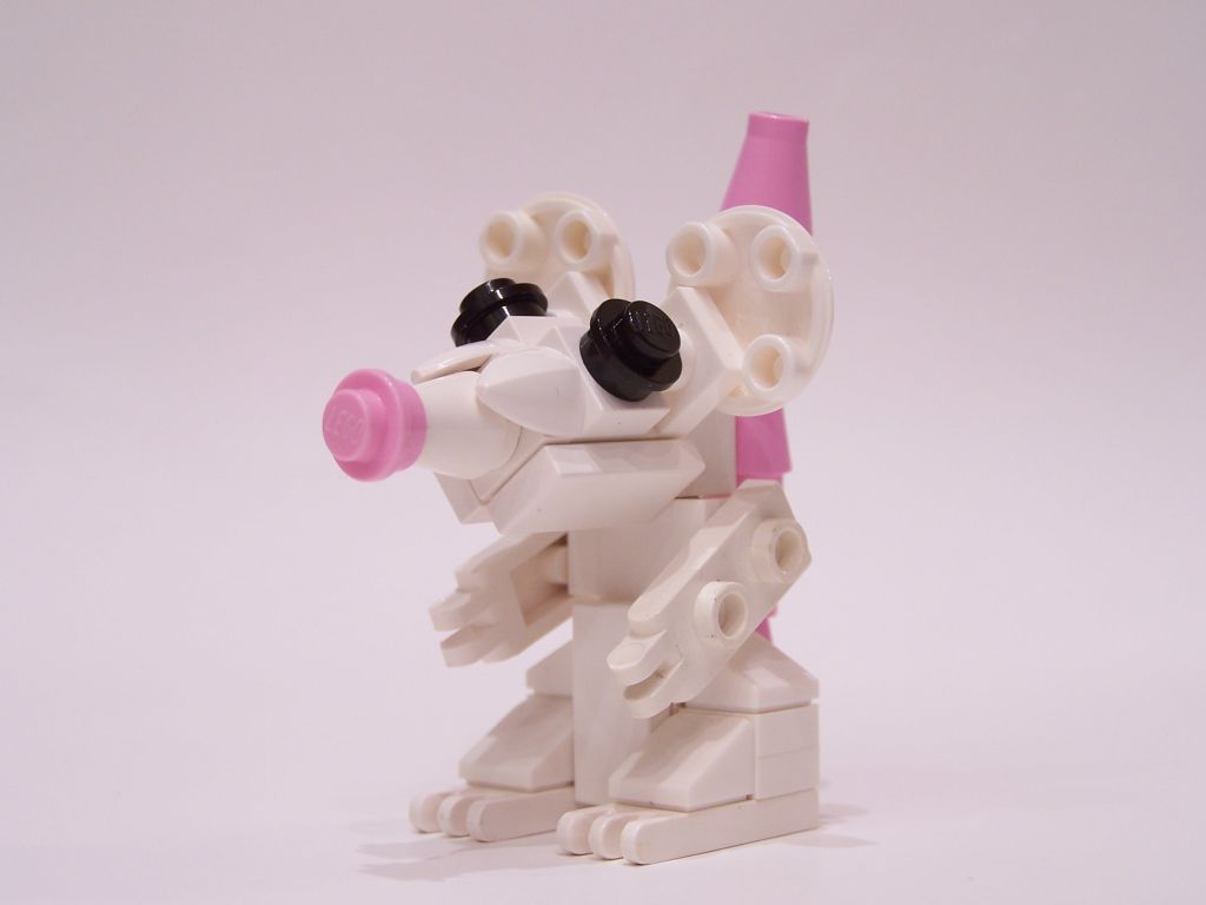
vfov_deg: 21.3
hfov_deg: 28.2
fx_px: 2404
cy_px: 452
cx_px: 603
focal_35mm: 69
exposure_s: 1/3
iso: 80
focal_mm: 11.5
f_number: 3.2
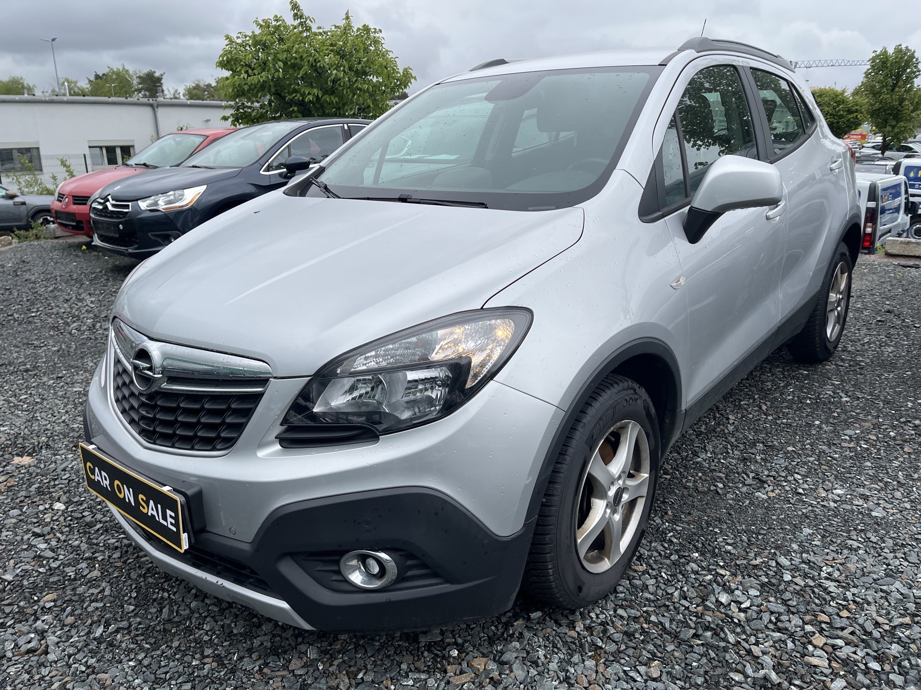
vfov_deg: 53.1
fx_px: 692
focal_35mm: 26
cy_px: 345
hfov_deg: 67.3
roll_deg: +0.9
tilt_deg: -15.2
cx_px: 460
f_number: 1.6
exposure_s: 1/1647
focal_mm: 5.1
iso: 50
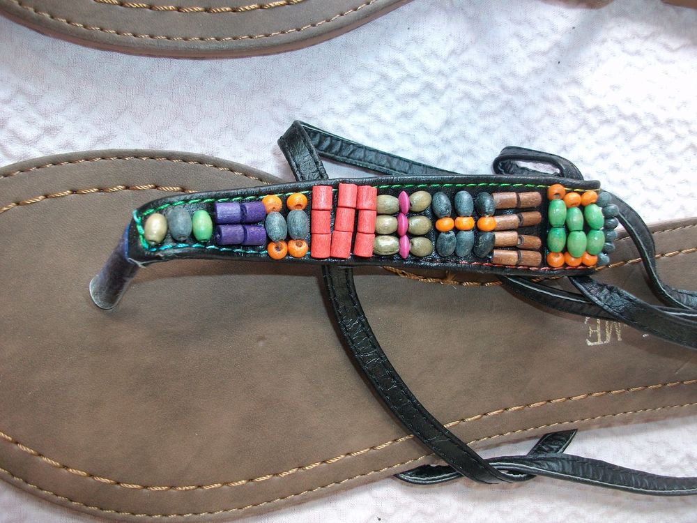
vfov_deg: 44.2
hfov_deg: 56.8
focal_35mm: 32
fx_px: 644
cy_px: 262
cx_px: 348
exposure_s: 1/40
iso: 125
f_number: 2.9
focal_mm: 5.7
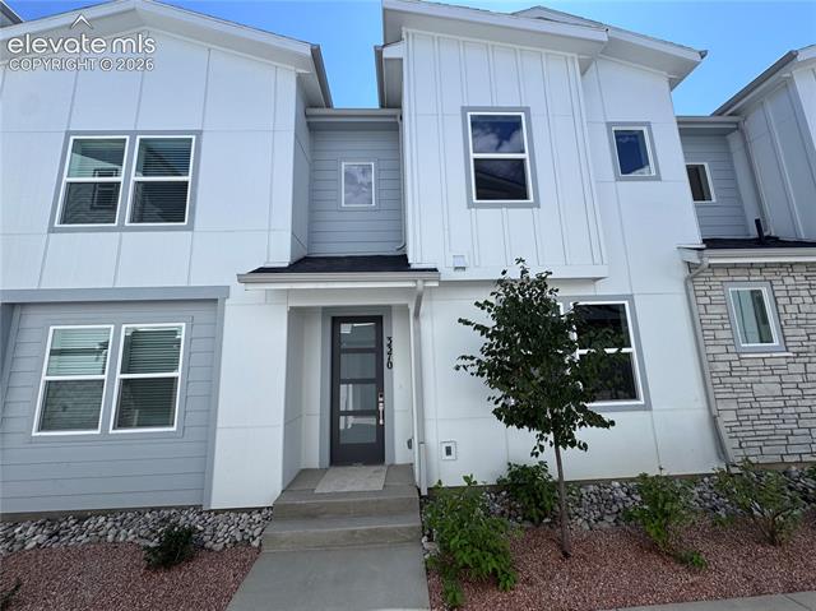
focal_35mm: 14
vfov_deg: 85.6
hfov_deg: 102.1
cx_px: 408
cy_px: 306
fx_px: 330
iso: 50
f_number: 2.2
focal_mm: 2.22
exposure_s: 1/1449
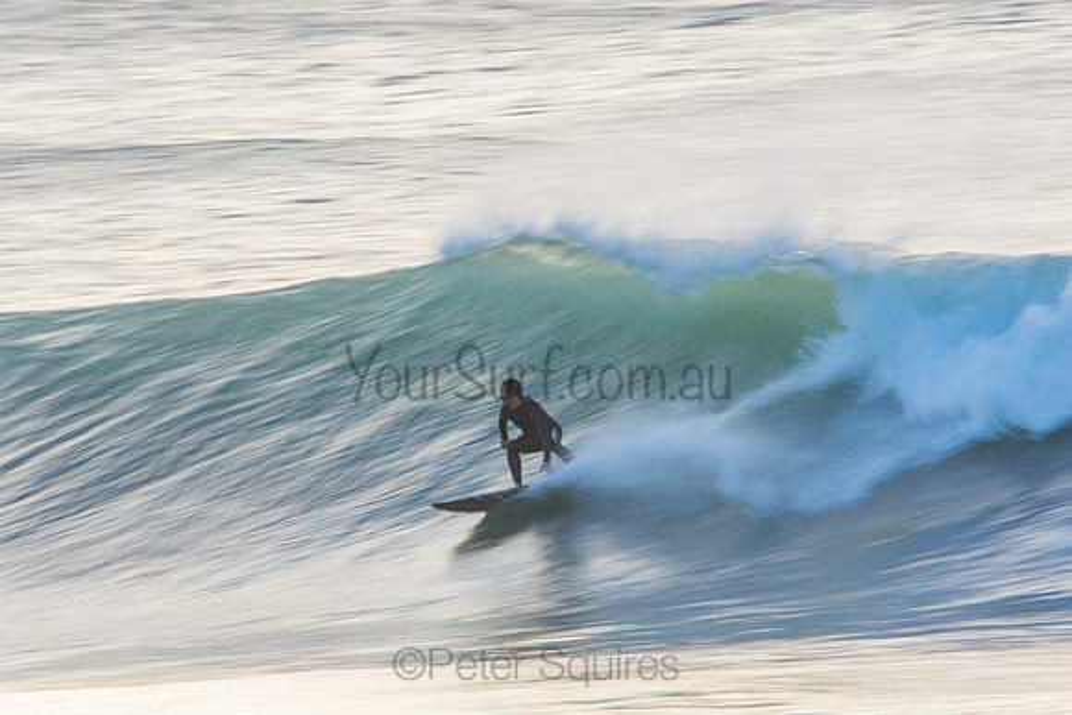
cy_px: 358
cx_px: 536
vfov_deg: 1.8
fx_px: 22338
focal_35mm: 750
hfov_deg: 2.7
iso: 200
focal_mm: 500
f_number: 25
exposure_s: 1/30
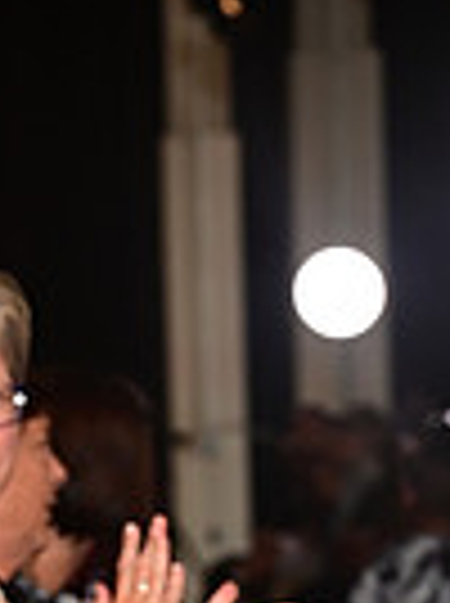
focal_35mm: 425
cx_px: -333
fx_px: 7390
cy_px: 1282
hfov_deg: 3.5
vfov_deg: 4.6
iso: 1000
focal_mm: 102
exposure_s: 1/125
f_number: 6.3
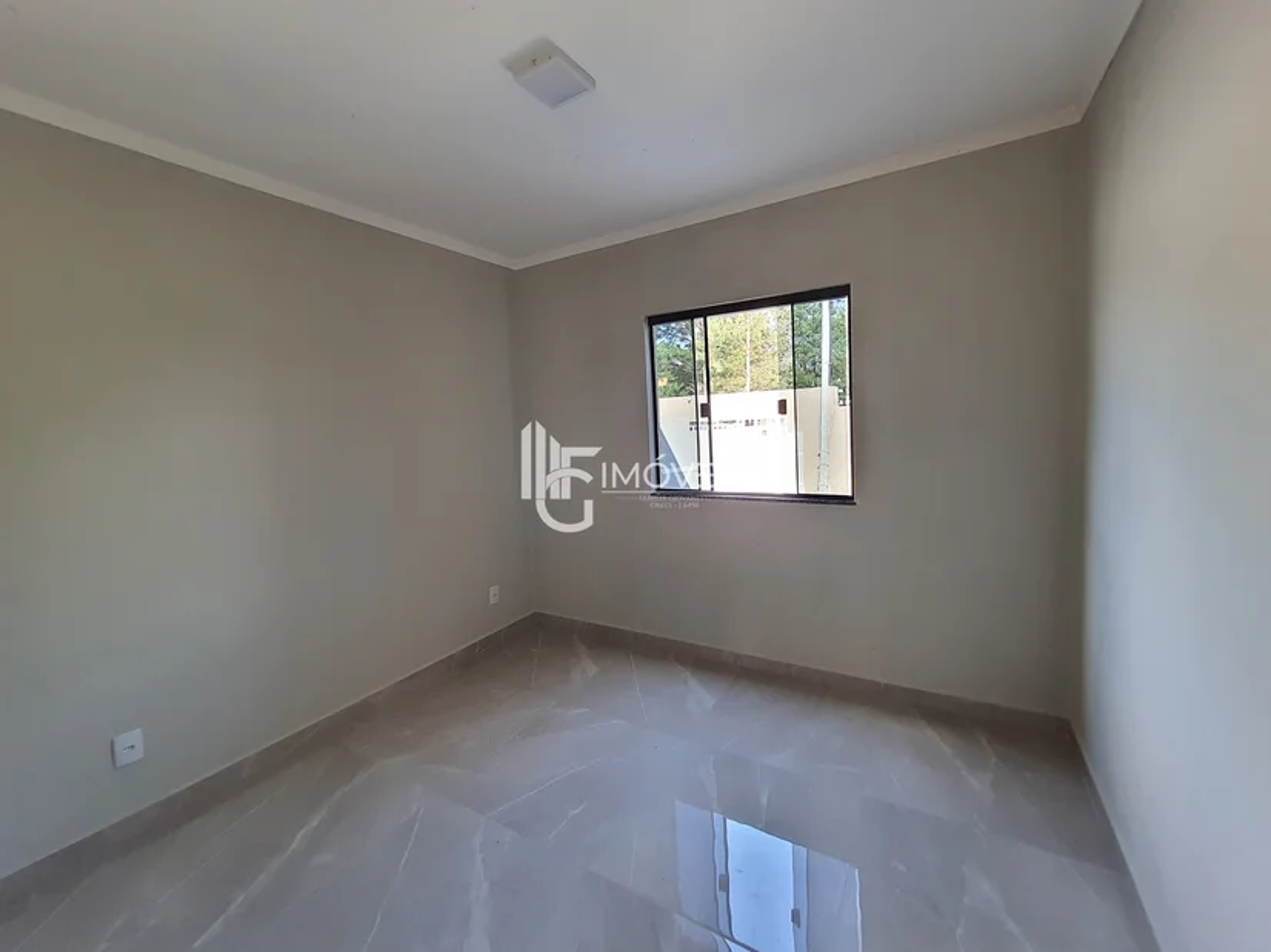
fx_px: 477
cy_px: 476
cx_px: 636
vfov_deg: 89.9
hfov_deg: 106.2
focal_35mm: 13
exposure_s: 1/60
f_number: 2.2
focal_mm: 1.74
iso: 80
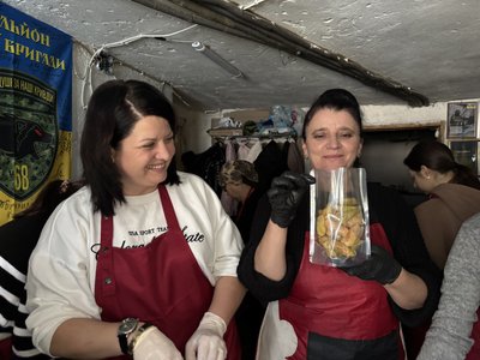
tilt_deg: -1.3
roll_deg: +0.5
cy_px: 180
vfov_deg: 53.1
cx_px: 240
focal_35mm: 26
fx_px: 361
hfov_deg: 67.3
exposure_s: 1/40
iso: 640
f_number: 1.6
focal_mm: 5.96
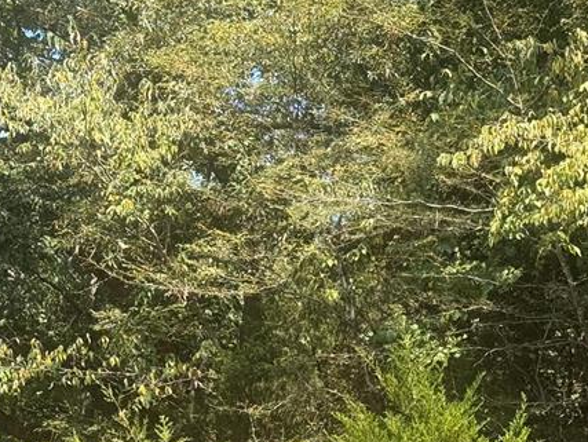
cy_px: 457
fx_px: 1955
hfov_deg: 17.0
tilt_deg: +3.9
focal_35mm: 115
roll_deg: +6.7
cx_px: 449
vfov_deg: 12.7
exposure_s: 1/1264
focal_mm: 6.76
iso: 80
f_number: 1.78
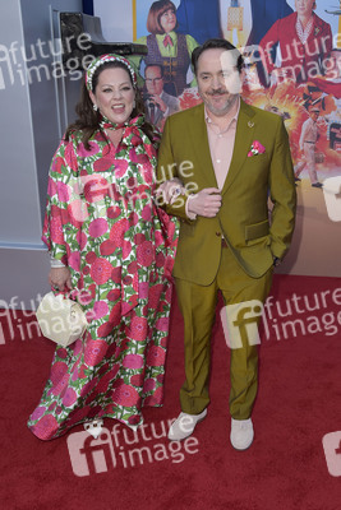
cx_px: 170
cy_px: 255
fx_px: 497
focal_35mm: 35
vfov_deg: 54.4
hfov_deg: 37.9
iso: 400
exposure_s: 1/250
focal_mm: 35
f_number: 6.3
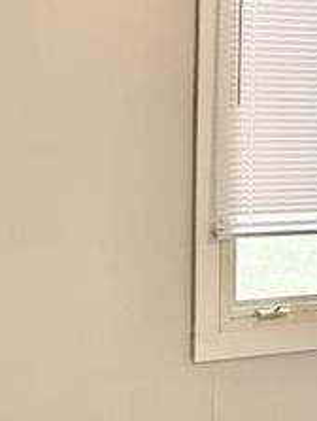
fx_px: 1339
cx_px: 179
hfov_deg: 13.5
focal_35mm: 110
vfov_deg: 17.8
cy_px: 240
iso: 320
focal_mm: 6.76
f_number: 1.78
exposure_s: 1/60
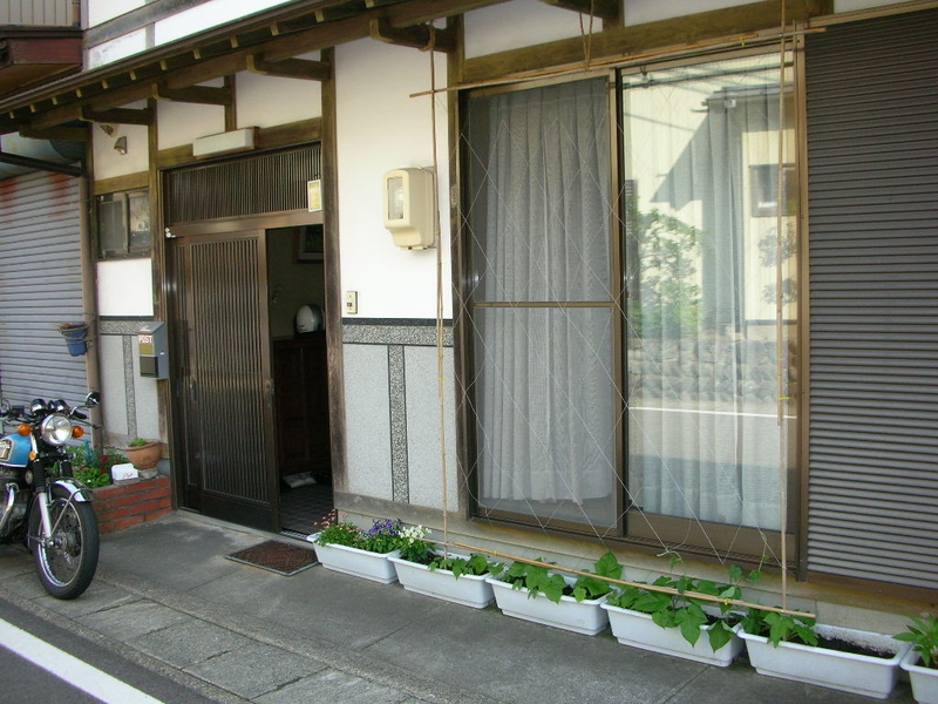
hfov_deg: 52.6
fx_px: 948
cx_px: 469
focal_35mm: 35
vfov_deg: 40.7
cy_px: 352
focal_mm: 5.8
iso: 71
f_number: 3
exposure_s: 1/210
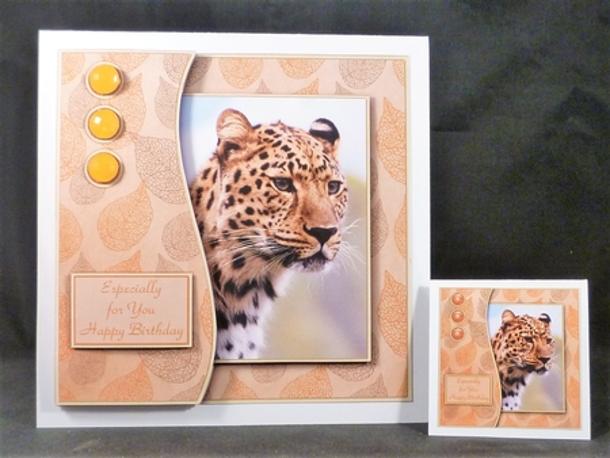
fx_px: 511
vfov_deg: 48.3
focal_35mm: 29
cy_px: 229
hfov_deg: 61.6
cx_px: 305
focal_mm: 5.2
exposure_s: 1/30
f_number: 3.3
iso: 250
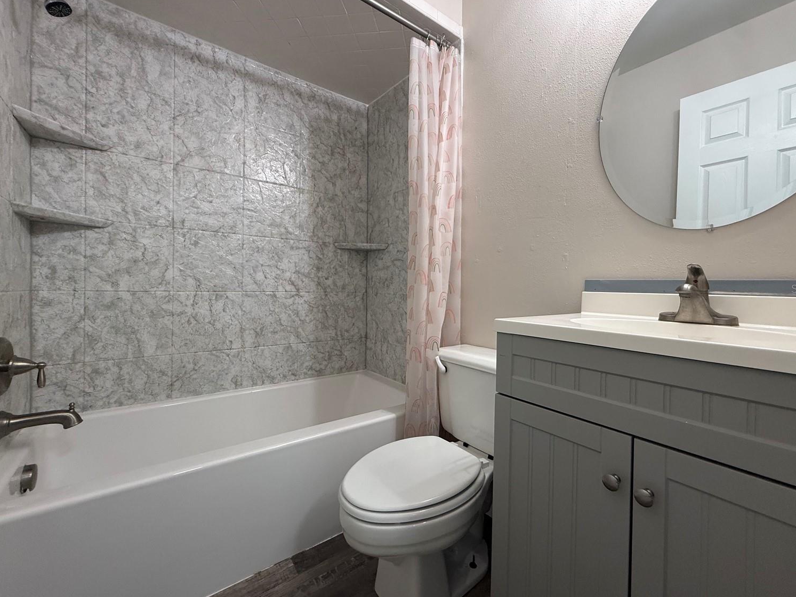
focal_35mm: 15
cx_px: 415
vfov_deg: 81.7
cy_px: 288
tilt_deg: +0.1
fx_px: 345
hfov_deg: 98.1
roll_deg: -0.2
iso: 250
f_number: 2.2
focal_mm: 2.22
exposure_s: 1/120
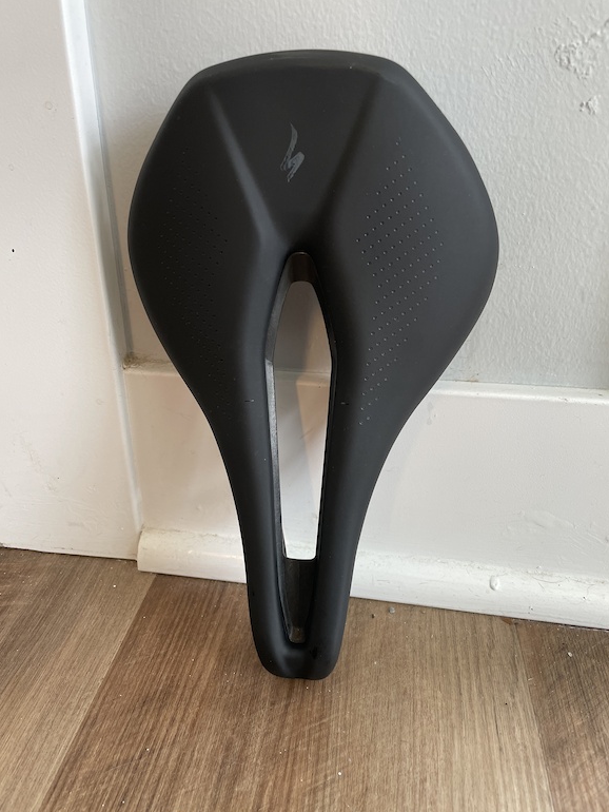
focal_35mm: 27
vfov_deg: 65.3
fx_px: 633
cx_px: 297
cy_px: 415
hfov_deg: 51.4
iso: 80
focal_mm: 4.2
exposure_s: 1/59
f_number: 1.6
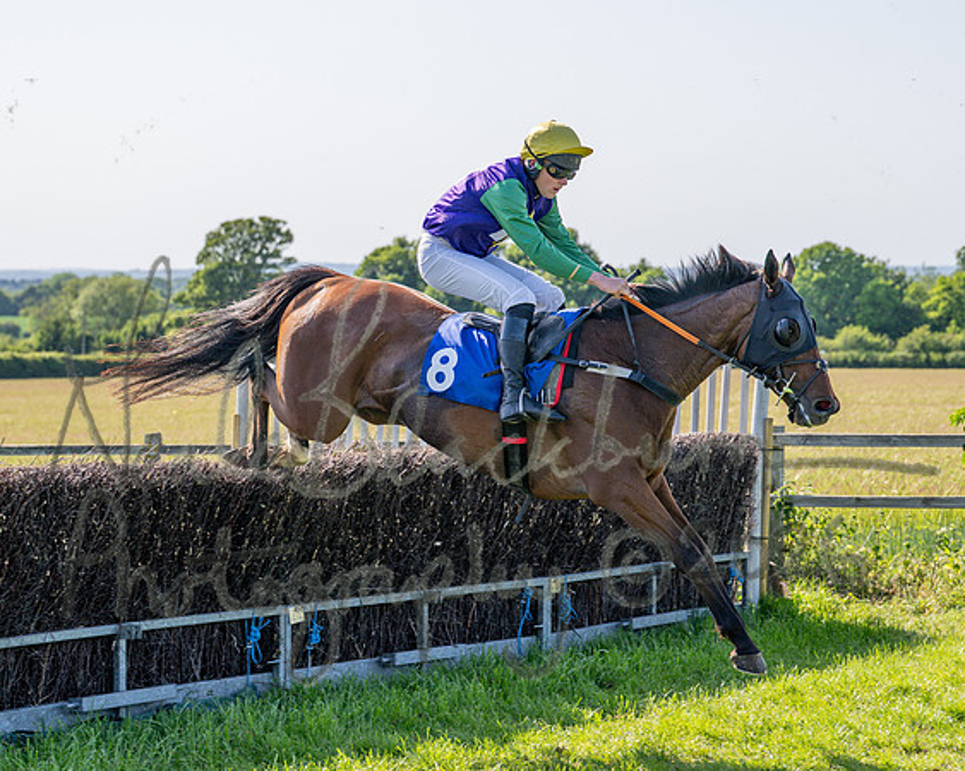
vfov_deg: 16.0
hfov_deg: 19.9
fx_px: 2743
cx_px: 475
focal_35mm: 96
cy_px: 415
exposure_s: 1/1600
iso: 200
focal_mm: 70
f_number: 4
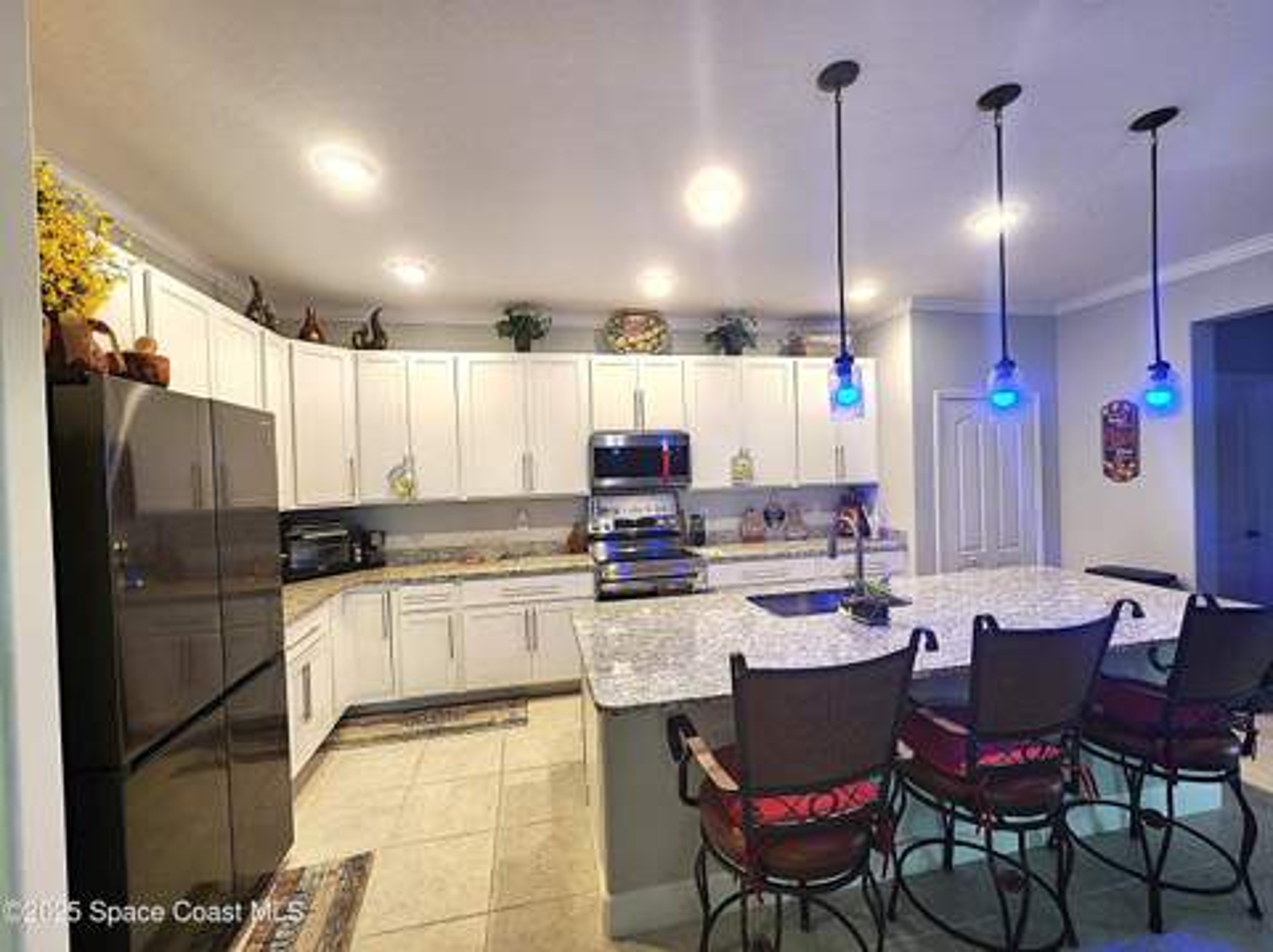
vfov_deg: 89.8
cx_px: 636
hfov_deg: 106.2
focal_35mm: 13
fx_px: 478
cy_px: 476
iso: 200
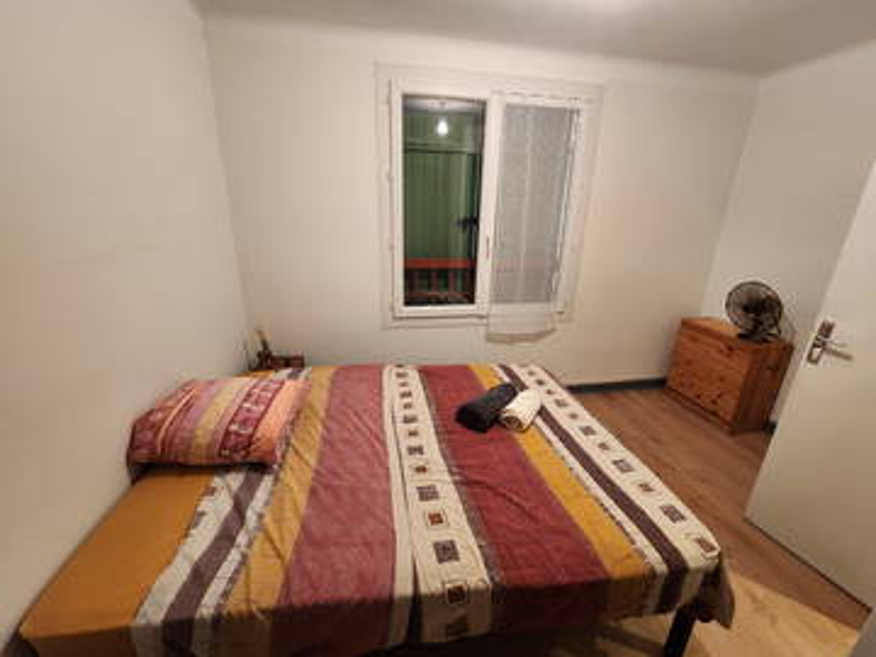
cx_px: 438
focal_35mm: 13
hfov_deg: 106.2
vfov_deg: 89.9
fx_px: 329
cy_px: 328
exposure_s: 1/33
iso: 500
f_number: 2.2
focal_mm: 2.2
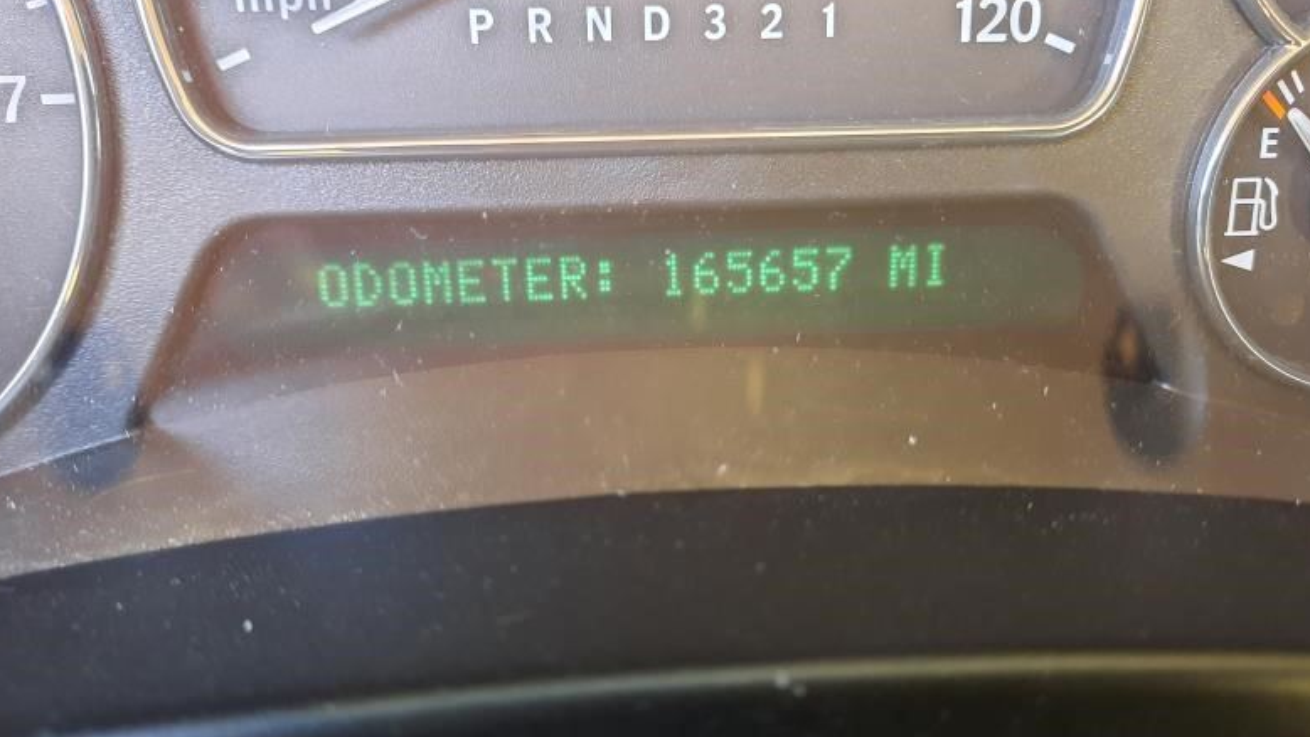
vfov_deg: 41.5
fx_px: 973
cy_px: 380
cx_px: 658
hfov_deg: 67.9
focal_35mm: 28
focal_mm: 4.6
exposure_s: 1/24
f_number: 2
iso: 500
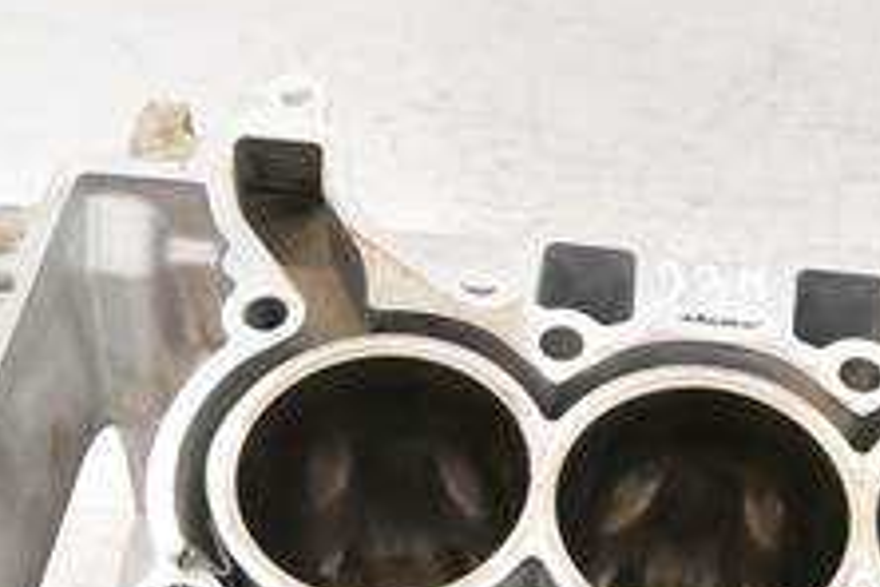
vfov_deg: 24.3
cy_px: 535
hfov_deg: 36.6
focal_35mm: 54
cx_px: 555
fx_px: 1320
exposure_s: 1/125
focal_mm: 12
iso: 1250
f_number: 3.5
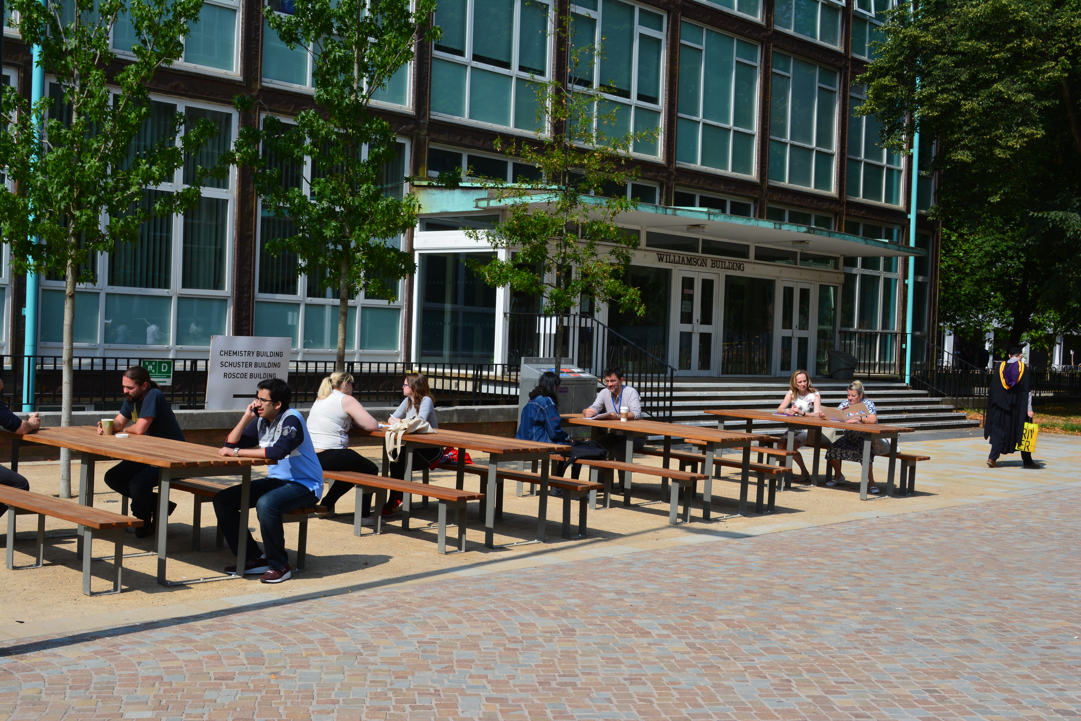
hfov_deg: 43.6
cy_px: 360
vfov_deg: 29.9
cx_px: 540
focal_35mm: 45
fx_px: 1351
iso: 200
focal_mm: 30
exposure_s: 1/320
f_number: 10
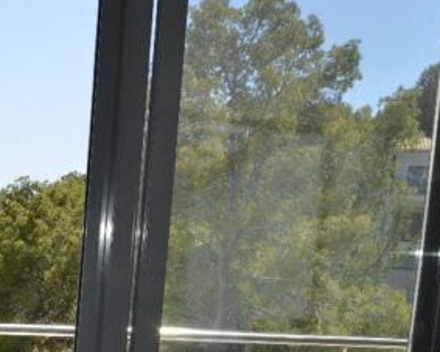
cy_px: 372
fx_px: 872
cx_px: -98
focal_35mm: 67
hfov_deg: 25.3
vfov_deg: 21.8
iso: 320
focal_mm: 18
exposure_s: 1/250
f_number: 11
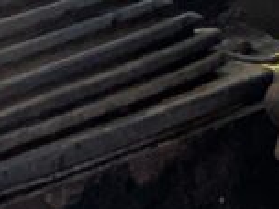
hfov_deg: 8.4
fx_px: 1572
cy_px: -442
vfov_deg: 6.8
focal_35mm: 195
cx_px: 863
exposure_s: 1/792
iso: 16
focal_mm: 3
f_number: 1.8
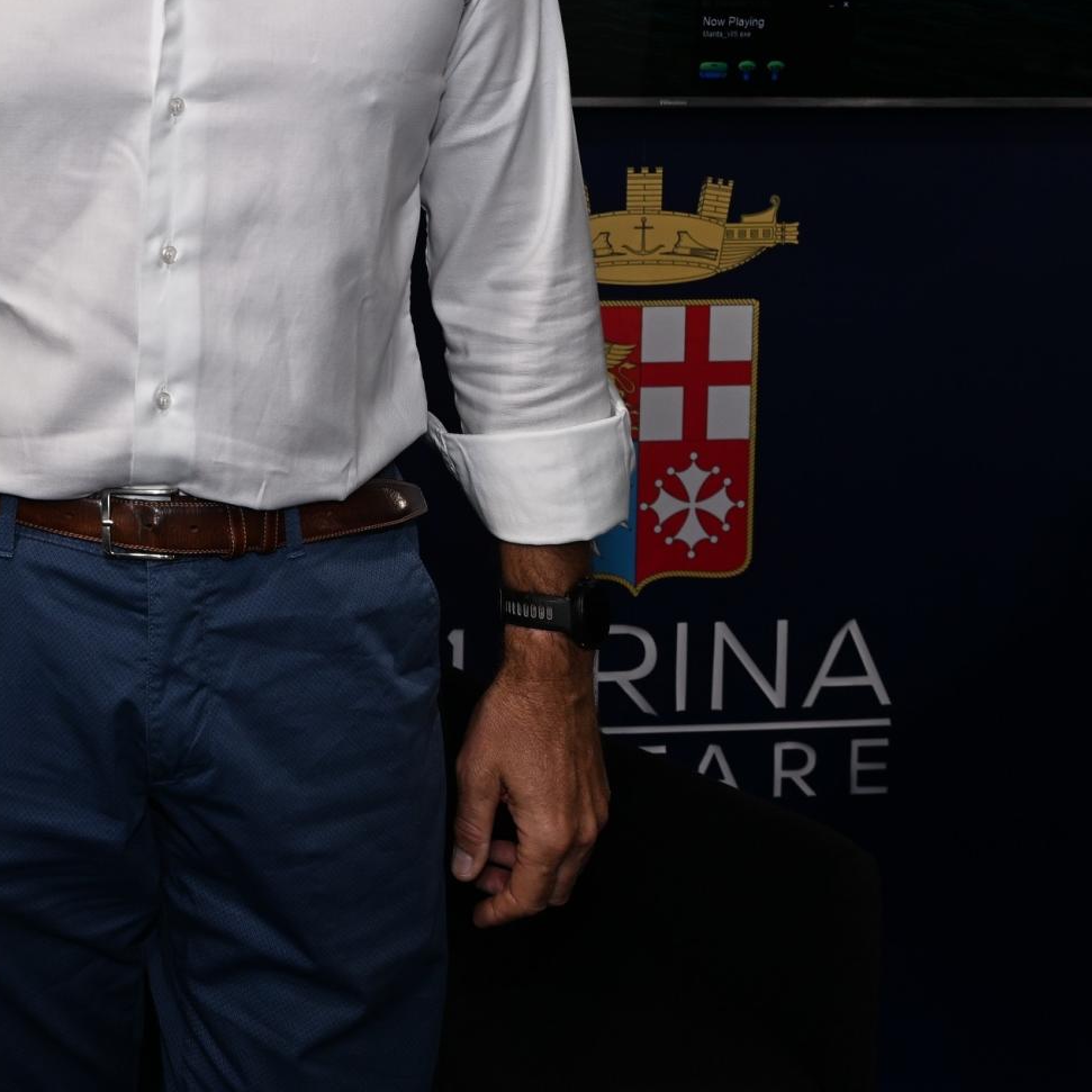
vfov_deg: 34.9
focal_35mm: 44
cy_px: 30
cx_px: -101
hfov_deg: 33.4
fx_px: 1583
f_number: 4.5
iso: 90
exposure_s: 1/100
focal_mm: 16.5
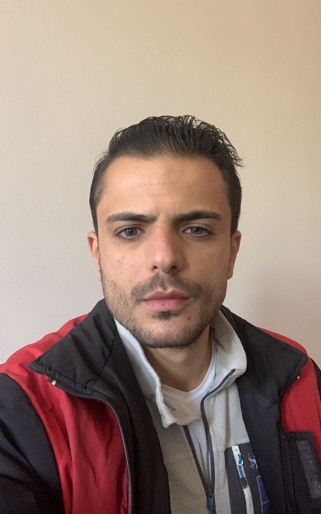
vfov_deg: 56.7
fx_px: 476
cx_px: 164
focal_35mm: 34
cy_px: 257
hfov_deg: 37.3
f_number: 2.2
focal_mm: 2.87
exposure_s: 1/32
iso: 320
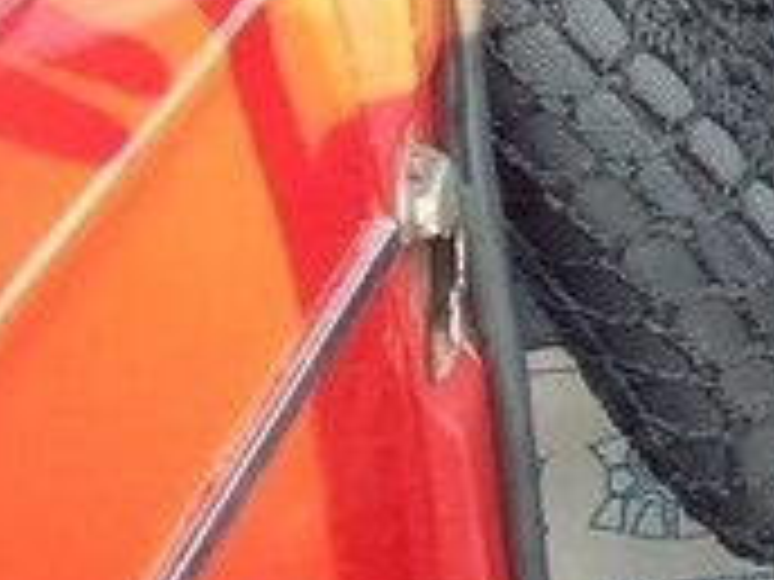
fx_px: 2661
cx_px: 1030
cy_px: -182
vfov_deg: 12.1
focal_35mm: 119
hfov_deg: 15.7
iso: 80
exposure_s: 1/60
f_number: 2.2
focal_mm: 3.3
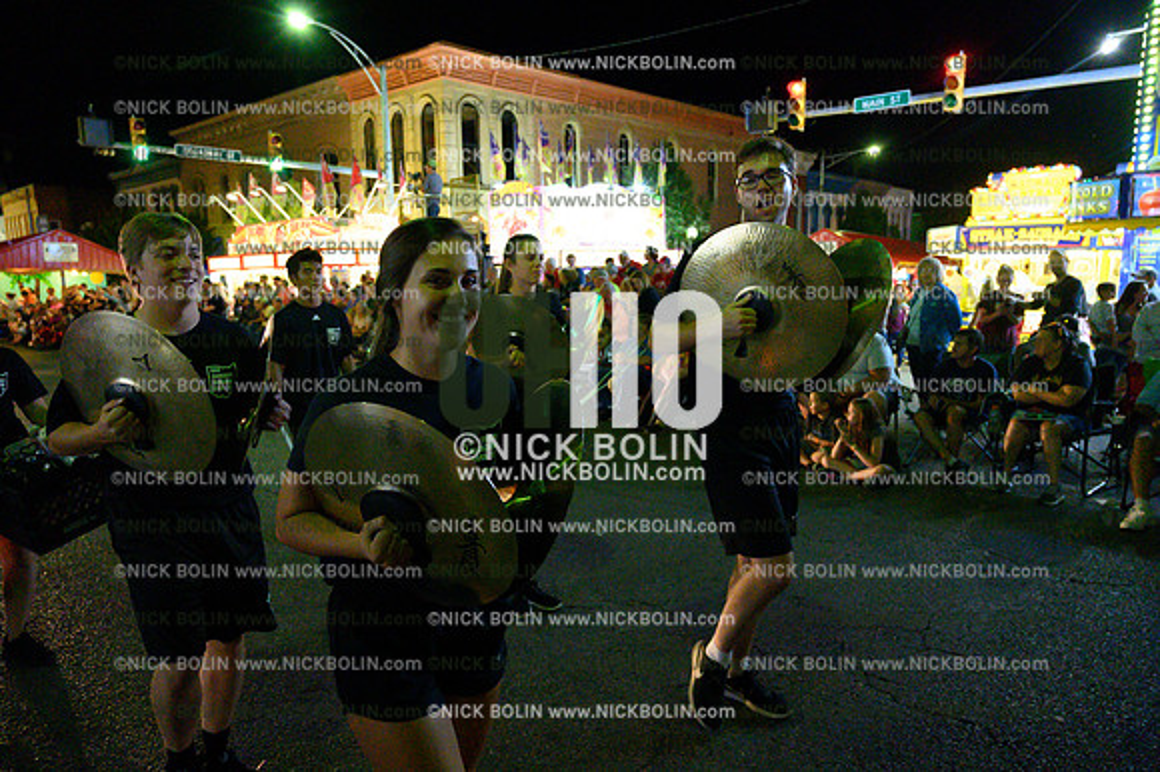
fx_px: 773
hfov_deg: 73.8
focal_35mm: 24
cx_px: 580
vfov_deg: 53.1
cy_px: 386
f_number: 4
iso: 32000
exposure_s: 1/400
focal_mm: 24
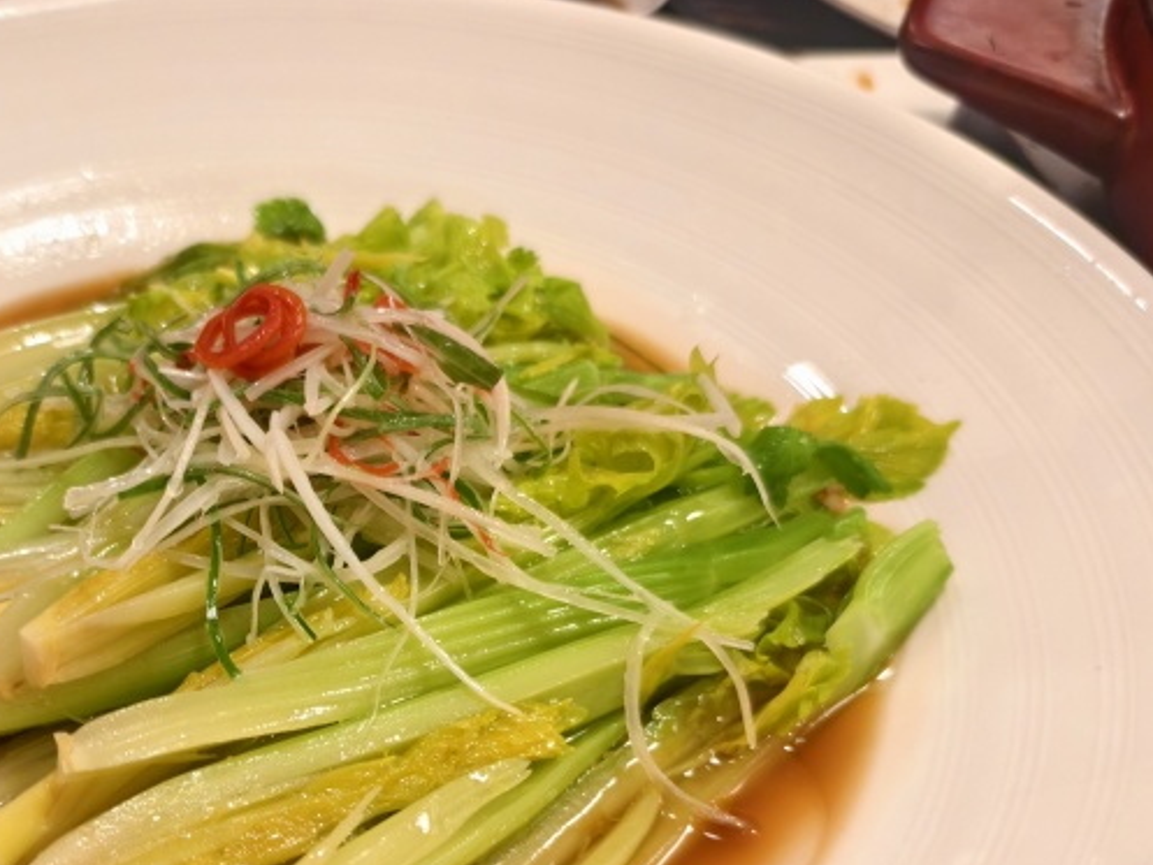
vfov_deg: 37.8
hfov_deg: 48.8
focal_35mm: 37
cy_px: 645
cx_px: 339
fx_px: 1233
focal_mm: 5.6
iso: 187
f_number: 1.57
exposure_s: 1/50
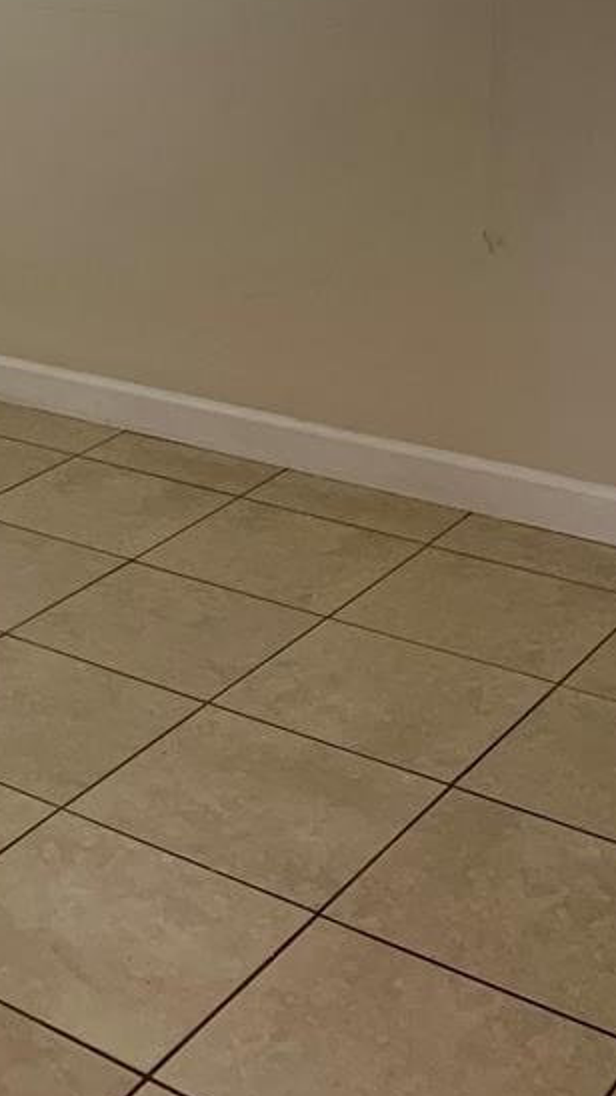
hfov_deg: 18.1
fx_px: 1801
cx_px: -182
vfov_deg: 32.6
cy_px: 178
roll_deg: +2.7
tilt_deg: -10.2
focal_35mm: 62
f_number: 1.8
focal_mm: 4.25
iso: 160
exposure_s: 1/60
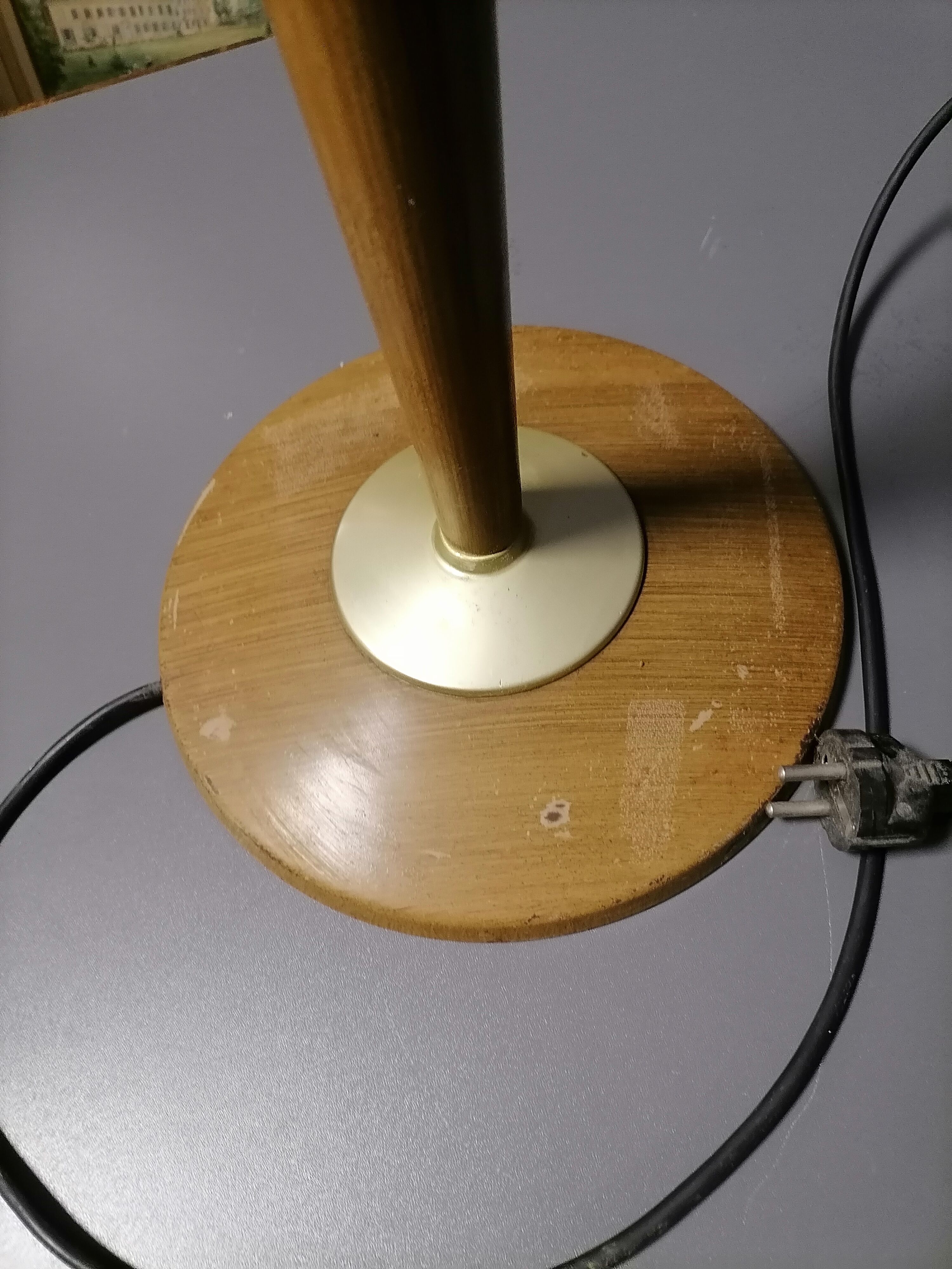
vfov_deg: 67.3
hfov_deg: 53.1
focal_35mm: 26
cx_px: 476
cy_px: 634
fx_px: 953
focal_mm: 5.4
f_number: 1.8
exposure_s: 1/25
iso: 320
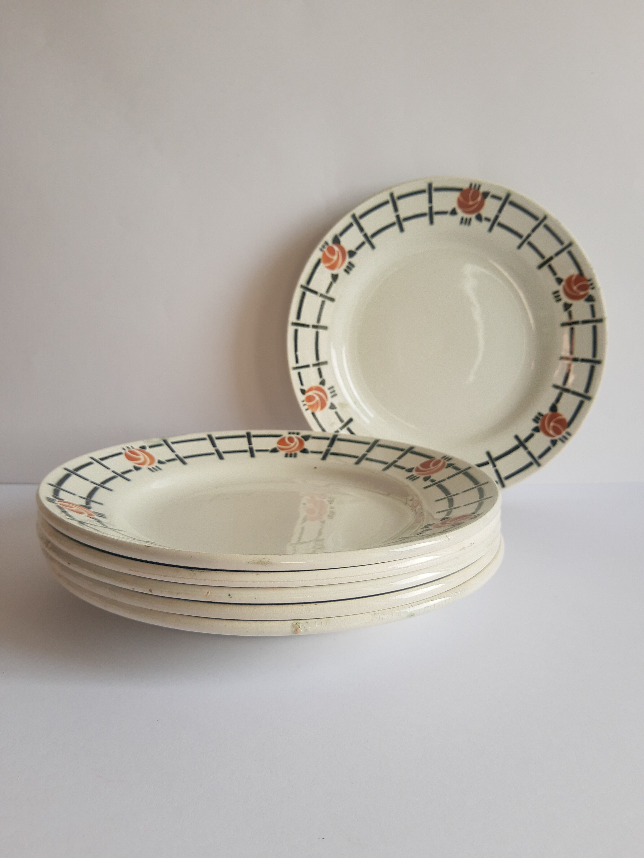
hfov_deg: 53.1
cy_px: 429
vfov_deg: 67.3
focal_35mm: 26
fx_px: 645
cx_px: 322
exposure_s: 1/197
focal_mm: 3.95
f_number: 1.8
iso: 40
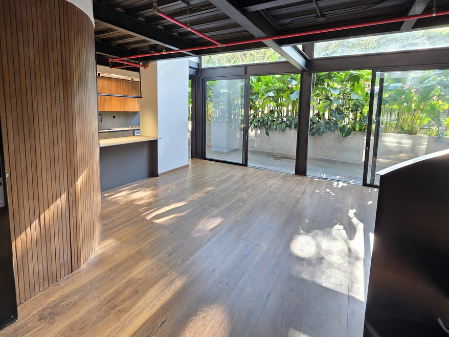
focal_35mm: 16
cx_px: 238
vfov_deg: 77.4
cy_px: 139
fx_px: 207
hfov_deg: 94.4
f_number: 1.9
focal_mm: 2.2
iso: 500
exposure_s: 1/60
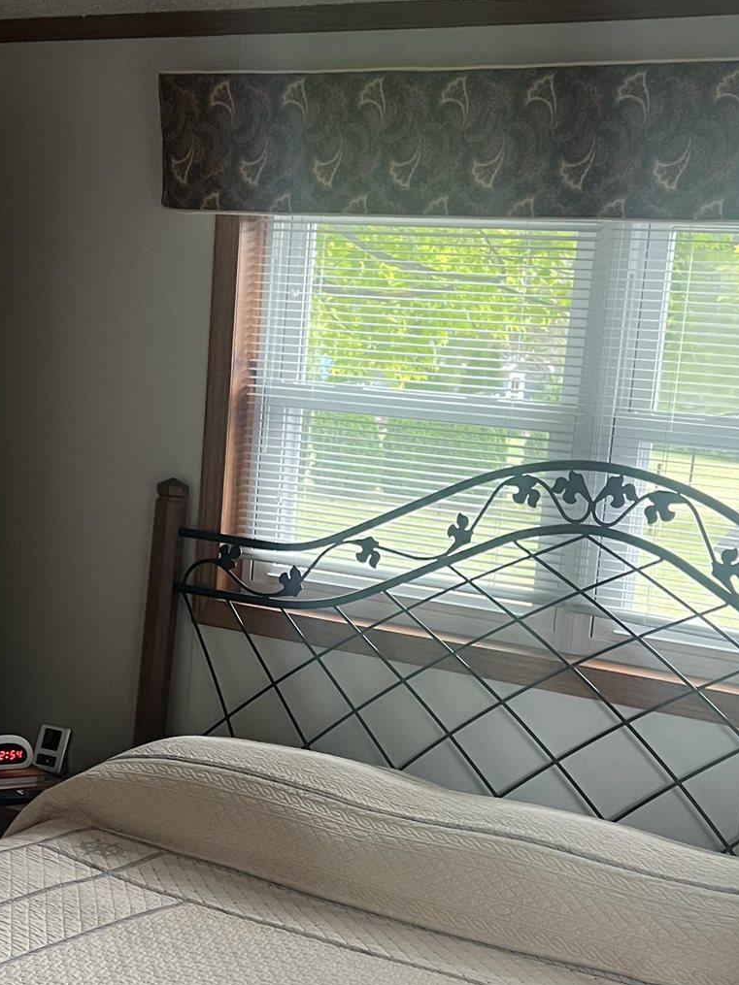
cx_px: 286
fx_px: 1680
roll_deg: -2.9
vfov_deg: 32.6
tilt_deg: -7.8
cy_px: 603
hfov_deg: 24.8
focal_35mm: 59
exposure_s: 1/60
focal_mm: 5.7
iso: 100
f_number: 1.5
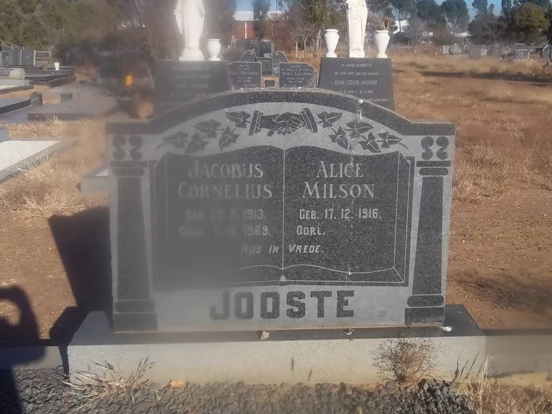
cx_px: 305
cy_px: 171
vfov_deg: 37.6
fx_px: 606
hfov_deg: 48.9
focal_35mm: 38
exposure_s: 1/500
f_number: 5.5
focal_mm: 5.7
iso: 80
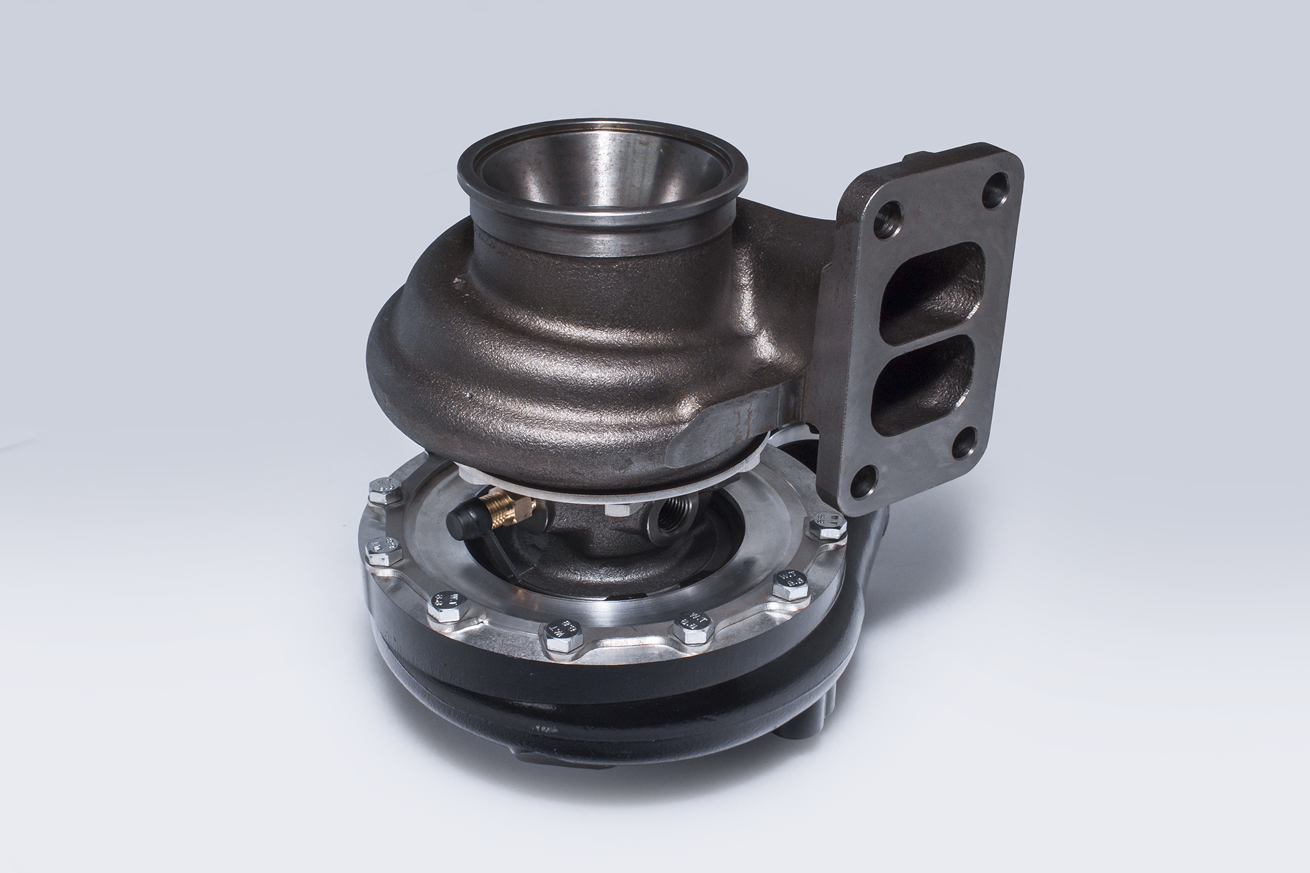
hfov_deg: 42.3
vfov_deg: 28.9
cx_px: 655
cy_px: 436
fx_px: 1692
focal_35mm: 46
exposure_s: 1/50
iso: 100
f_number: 20
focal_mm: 31
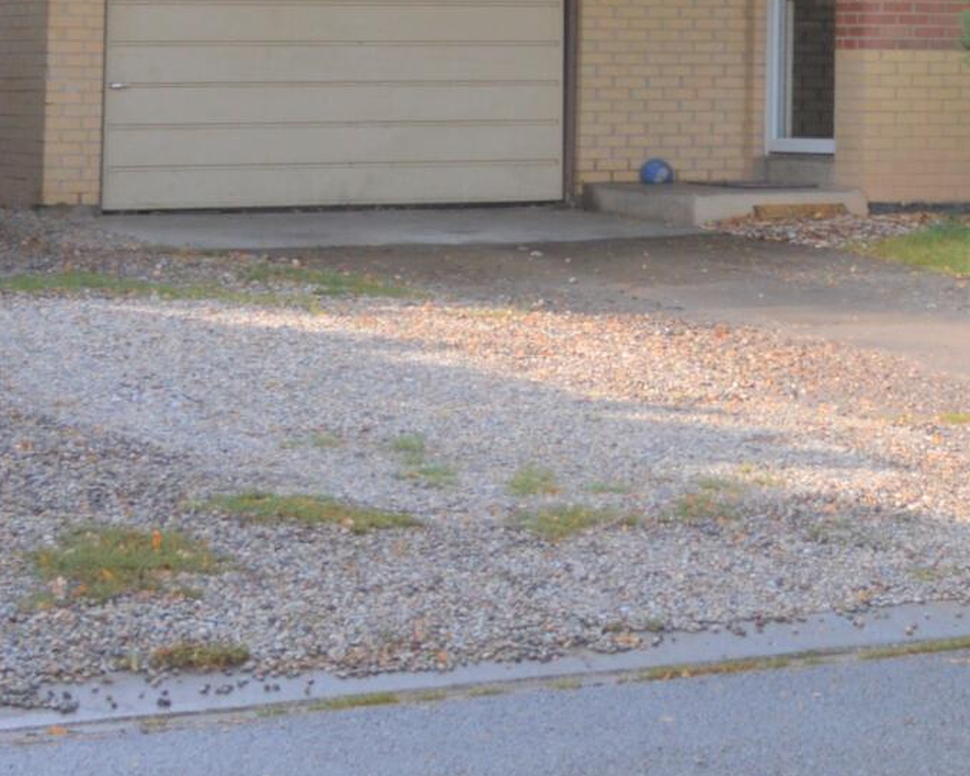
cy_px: -300
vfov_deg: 10.9
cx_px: 1082
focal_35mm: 137
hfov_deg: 13.8
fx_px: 3932
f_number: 5.6
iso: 100
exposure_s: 1/200
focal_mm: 22
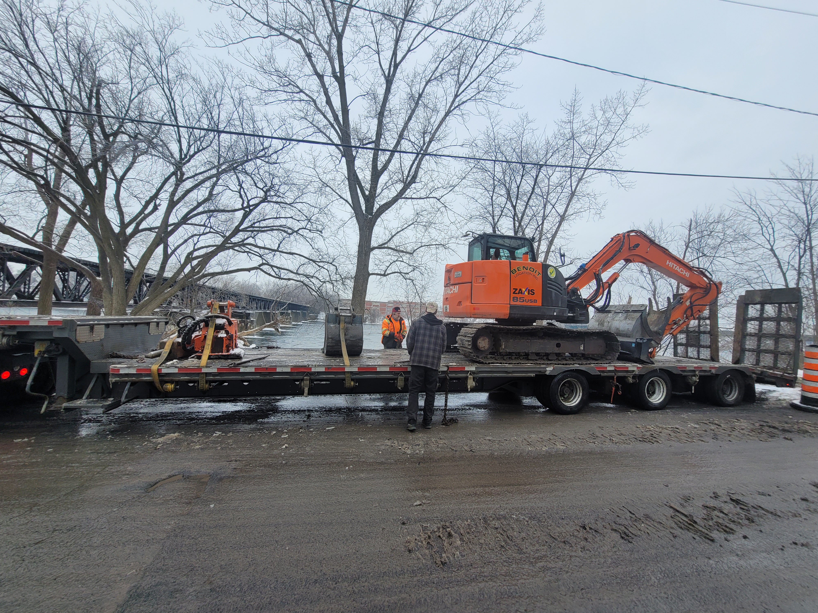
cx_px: 409
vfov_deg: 89.9
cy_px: 306
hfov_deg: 106.2
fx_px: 307
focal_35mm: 13
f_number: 2.2
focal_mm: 2.2
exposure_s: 1/521
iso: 64
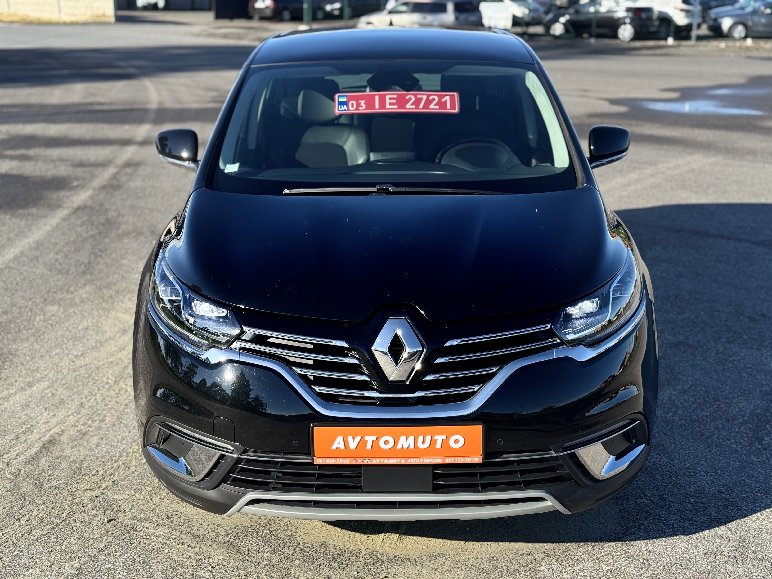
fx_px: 1070
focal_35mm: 48
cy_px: 290
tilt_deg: -15.5
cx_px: 386
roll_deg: -1.2
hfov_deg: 39.7
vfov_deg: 30.3
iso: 64
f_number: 1.78
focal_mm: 6.76
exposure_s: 1/1923
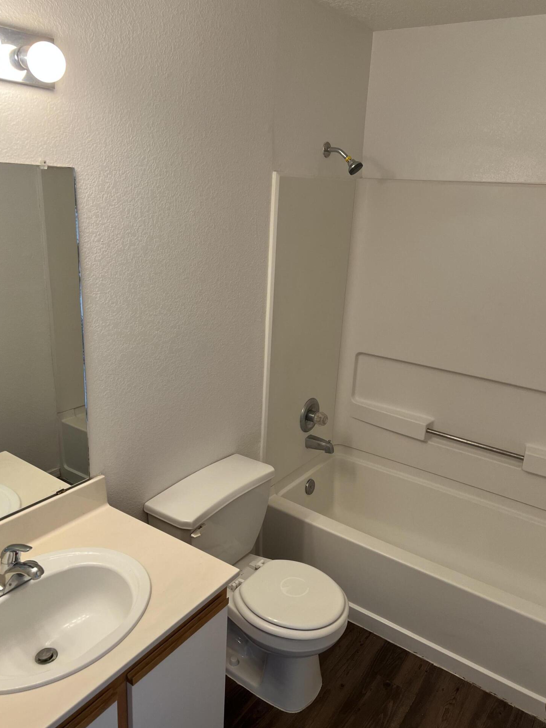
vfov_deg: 65.3
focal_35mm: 27
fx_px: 568
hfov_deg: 51.3
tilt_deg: -16.5
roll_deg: -1.6
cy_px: 371
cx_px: 267
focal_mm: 5.7
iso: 100
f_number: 1.5
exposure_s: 1/120
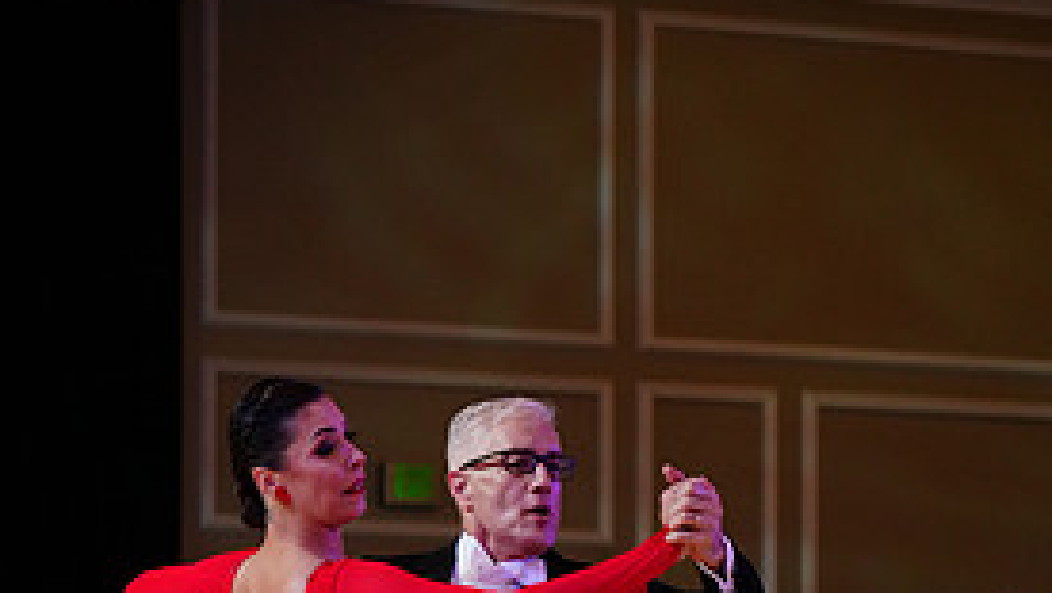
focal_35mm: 232
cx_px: 354
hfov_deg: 9.3
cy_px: 991
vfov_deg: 5.2
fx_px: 6475
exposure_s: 1/400
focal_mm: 105
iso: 2500
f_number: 4
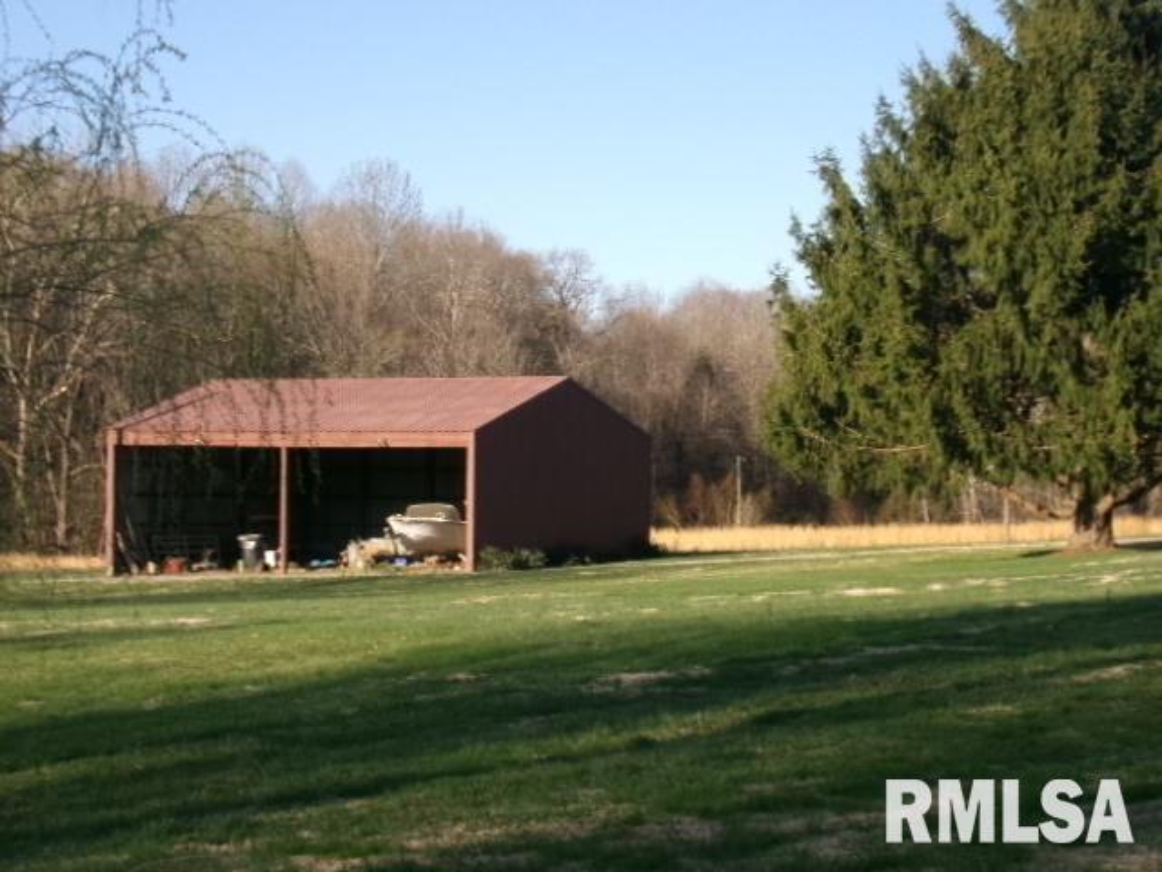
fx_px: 2753
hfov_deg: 23.8
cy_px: 436
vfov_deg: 18.0
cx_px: 581
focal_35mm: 82
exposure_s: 1/38
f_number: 14.84
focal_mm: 14.7
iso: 100
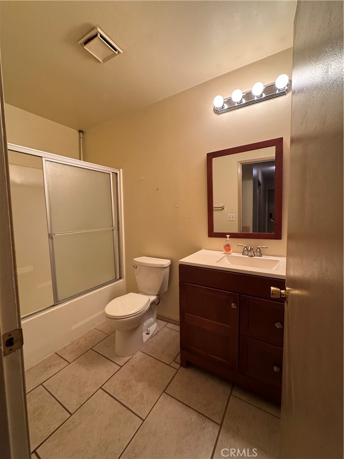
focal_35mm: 14
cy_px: 230
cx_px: 172
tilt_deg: -5.7
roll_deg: +1.0
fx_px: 186
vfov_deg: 102.1
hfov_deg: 85.7
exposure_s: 1/60
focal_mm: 2.22
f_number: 2.2
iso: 400
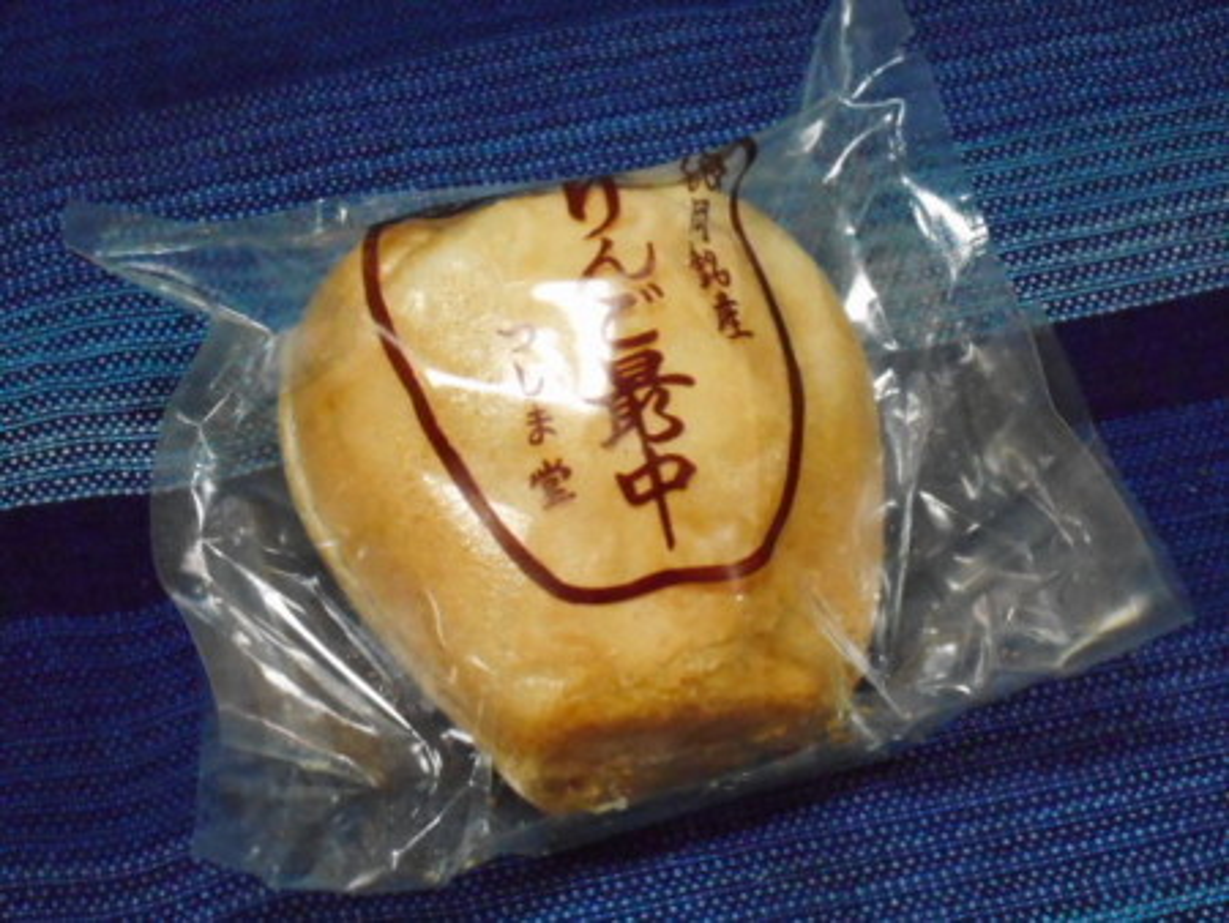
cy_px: 462
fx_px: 2735
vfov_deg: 19.2
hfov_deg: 25.3
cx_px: 614
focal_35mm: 77
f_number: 5.5
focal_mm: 13.8
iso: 1600
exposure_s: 1/20
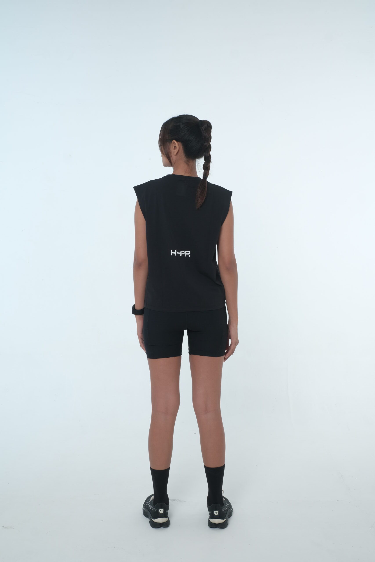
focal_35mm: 53
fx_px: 828
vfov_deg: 37.5
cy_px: 281
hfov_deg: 25.5
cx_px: 188
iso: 200
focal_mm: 35
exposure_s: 1/200
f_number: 10
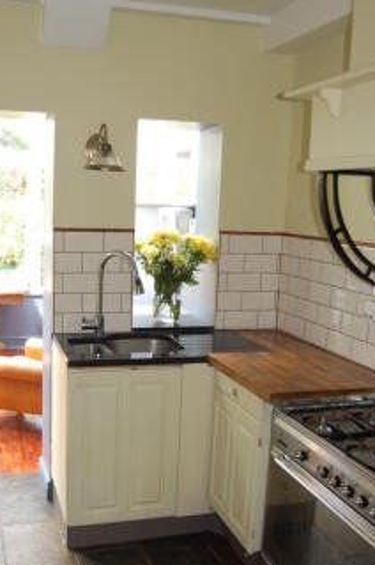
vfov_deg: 51.9
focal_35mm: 37
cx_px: 132
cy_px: 298
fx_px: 579
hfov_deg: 35.6
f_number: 3.5
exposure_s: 1/125
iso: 400
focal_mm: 18
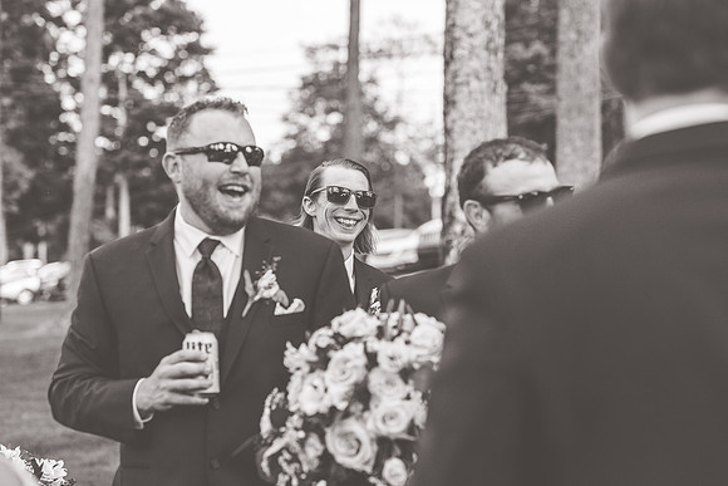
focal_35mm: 85
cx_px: 364
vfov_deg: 16.1
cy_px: 243
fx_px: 1719
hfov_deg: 23.9
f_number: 3.2
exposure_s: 1/2500
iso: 500
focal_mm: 85
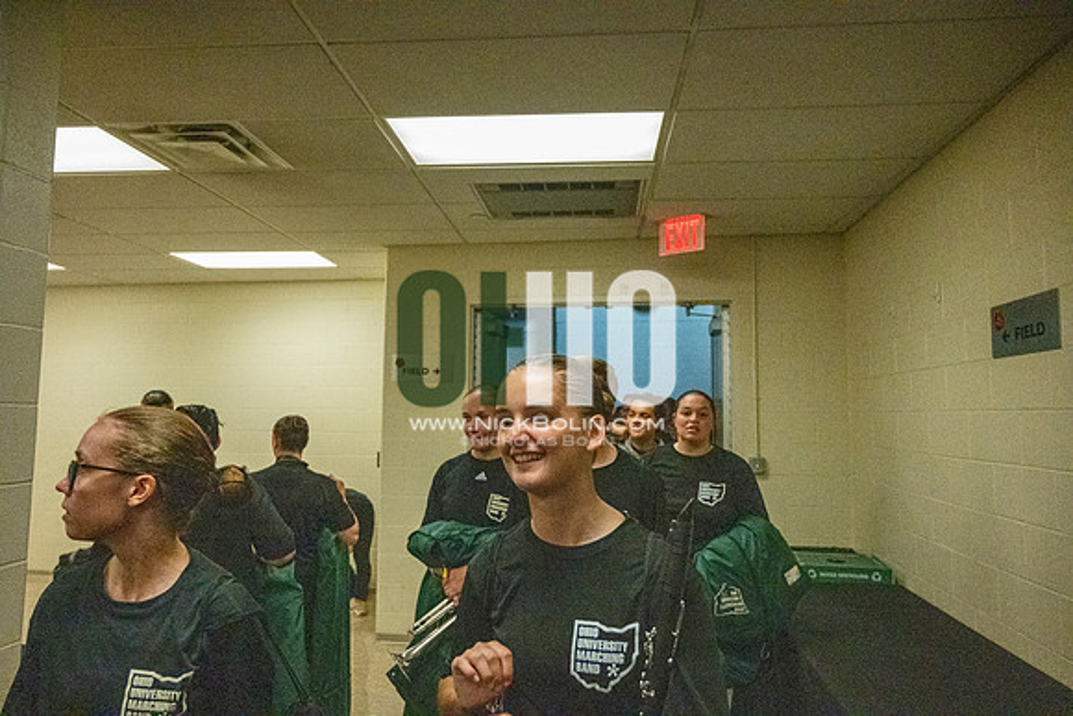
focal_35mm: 24
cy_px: 358
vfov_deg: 53.2
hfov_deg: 73.7
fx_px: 715
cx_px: 536
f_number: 4
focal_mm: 24
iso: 32254
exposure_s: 1/3200
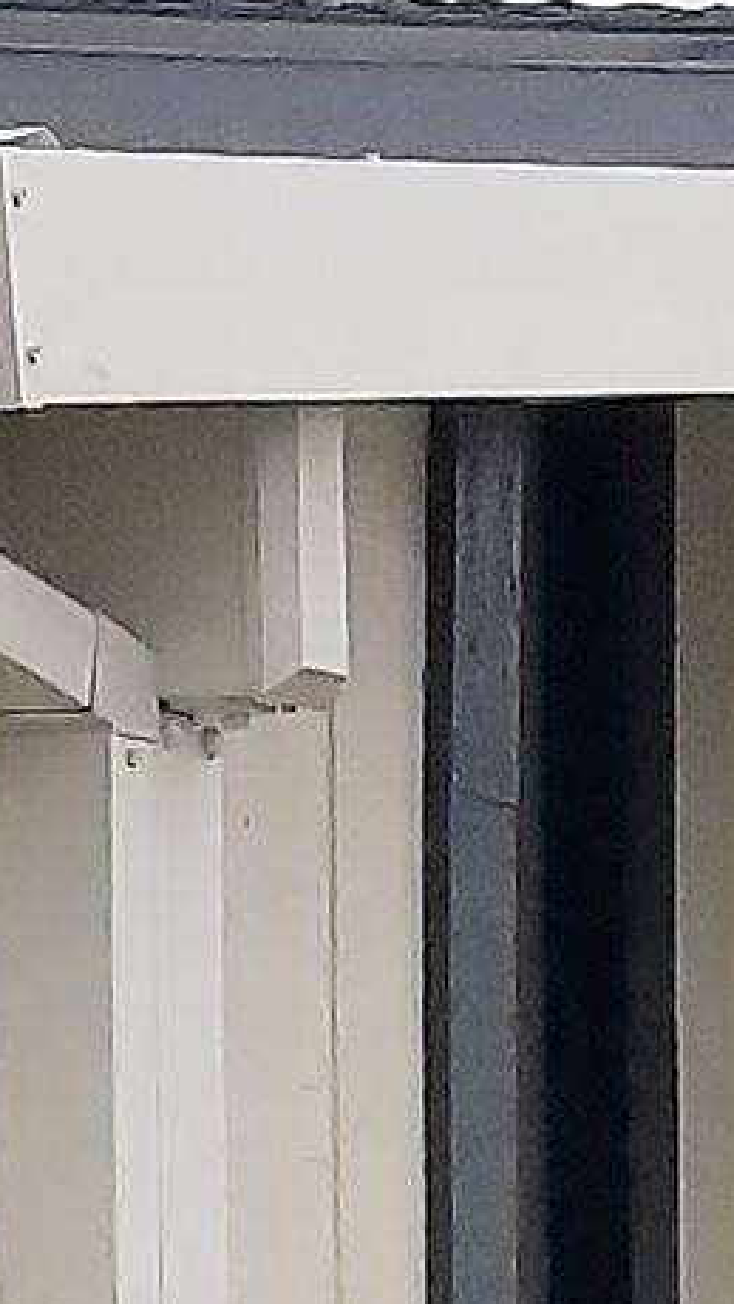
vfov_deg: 10.6
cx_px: 337
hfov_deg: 6.4
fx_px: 6535
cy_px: 2432
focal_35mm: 189
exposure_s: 1/3376
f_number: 1.7
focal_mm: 4.3
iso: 50
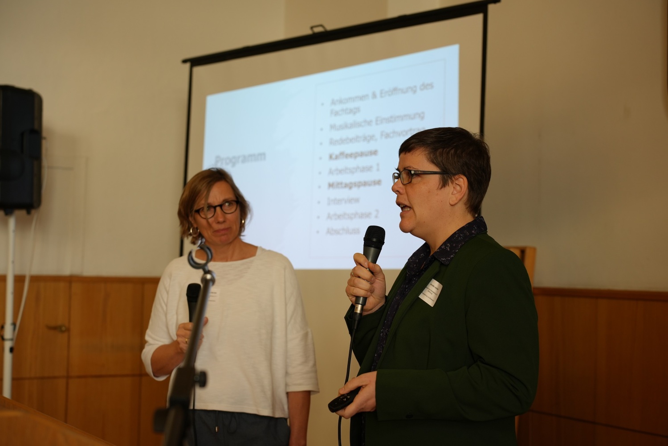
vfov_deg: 22.6
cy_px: 223
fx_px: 1113
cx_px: 334
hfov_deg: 33.4
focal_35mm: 60
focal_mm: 60
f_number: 4
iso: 400
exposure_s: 1/160
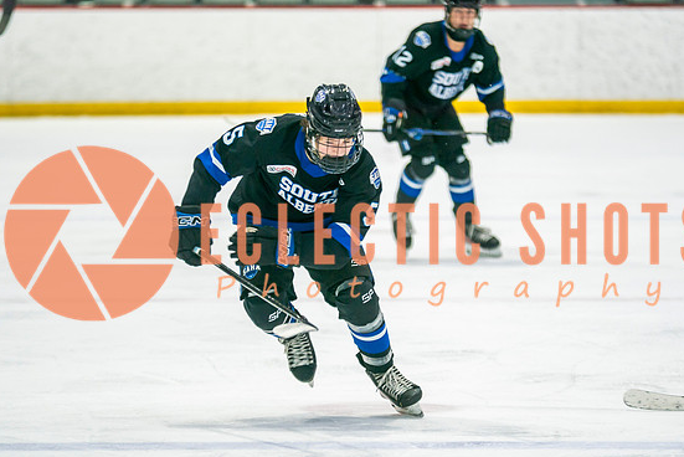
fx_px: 6330
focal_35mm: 333
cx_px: 394
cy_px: 234
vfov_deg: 4.1
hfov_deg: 6.2
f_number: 2.8
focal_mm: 200
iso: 500
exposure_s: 1/640
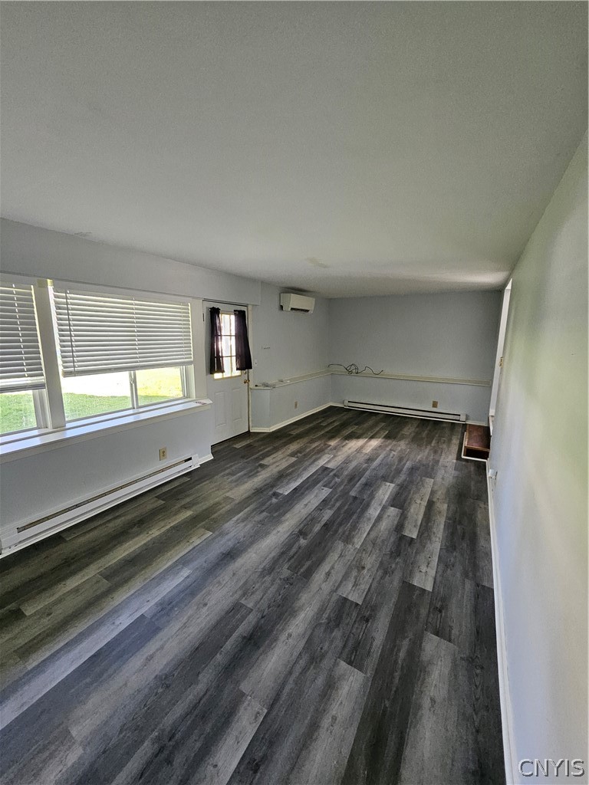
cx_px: 294
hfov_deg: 89.9
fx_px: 295
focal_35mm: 13
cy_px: 392
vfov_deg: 106.2
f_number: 2.2
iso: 320
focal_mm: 1.74
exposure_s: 1/40
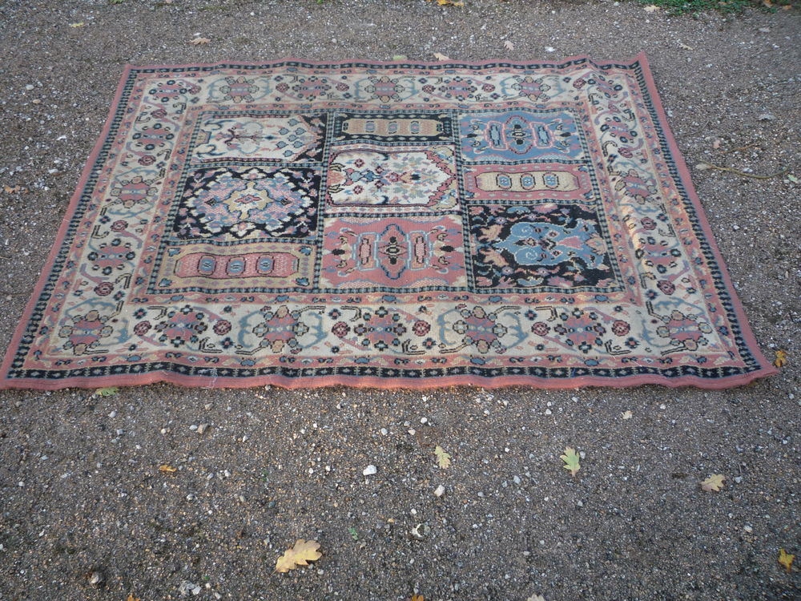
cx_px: 400
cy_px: 300
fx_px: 694
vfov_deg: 46.8
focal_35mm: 30
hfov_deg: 60.0
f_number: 3.3
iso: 100
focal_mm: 5.2
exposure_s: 1/80
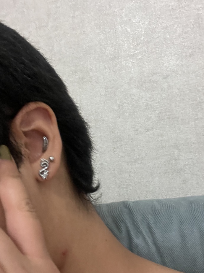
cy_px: 136
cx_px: 102
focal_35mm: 30
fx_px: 236
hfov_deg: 46.8
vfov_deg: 60.0
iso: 320
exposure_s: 1/25
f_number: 2.2
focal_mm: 2.71
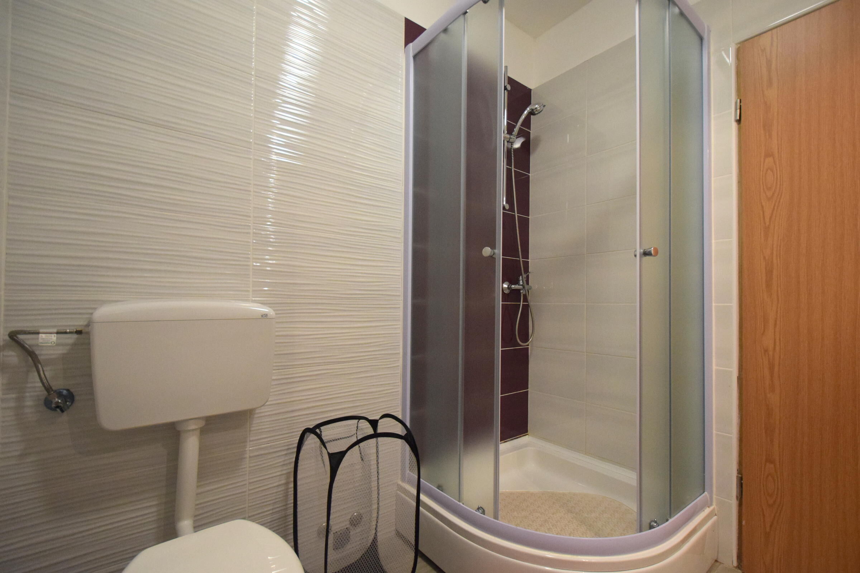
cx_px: 430
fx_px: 358
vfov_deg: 77.3
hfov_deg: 100.4
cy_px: 286
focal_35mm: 15
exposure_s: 1/60
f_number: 3.5
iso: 2500
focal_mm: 10
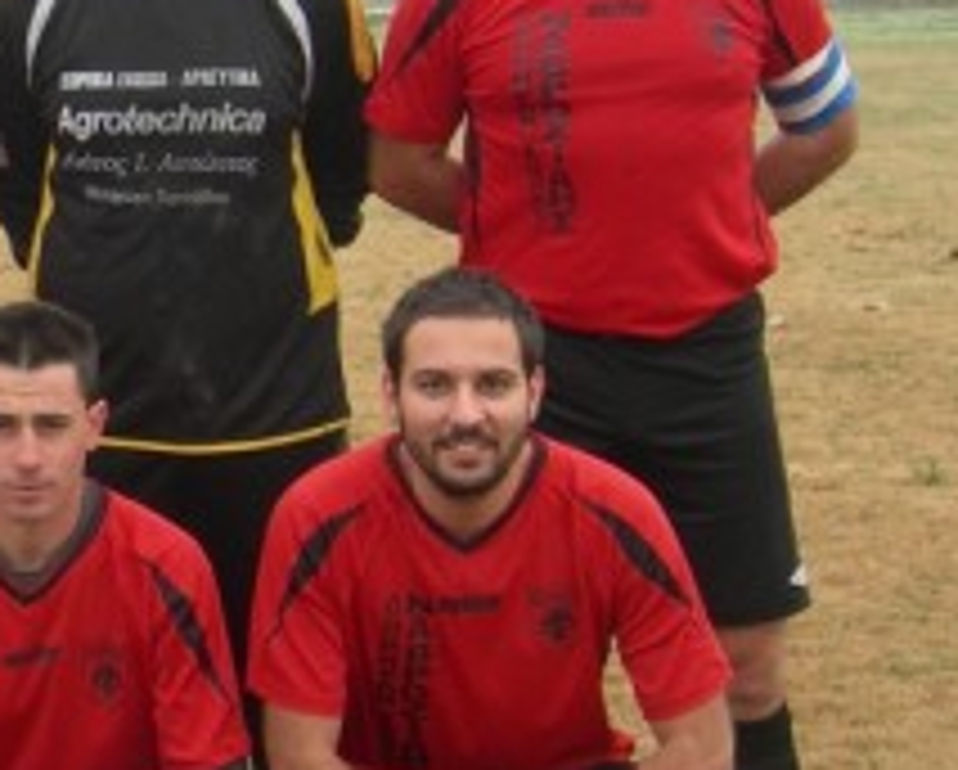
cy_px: 464
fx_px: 4372
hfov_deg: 12.0
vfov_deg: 10.0
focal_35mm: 154
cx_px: -391
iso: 50
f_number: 5.4
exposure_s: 1/50.2
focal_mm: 10.6
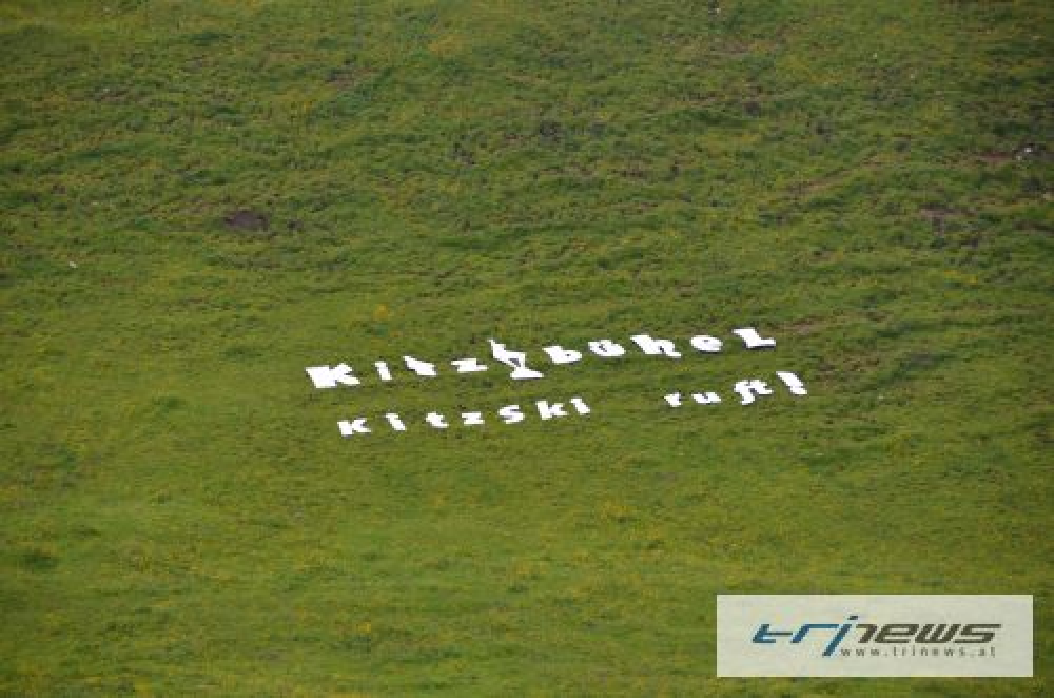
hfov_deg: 10.2
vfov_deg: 6.8
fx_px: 5916
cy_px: 349
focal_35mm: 202
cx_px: 527
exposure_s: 1/1000
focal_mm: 135
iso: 560
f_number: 5.6
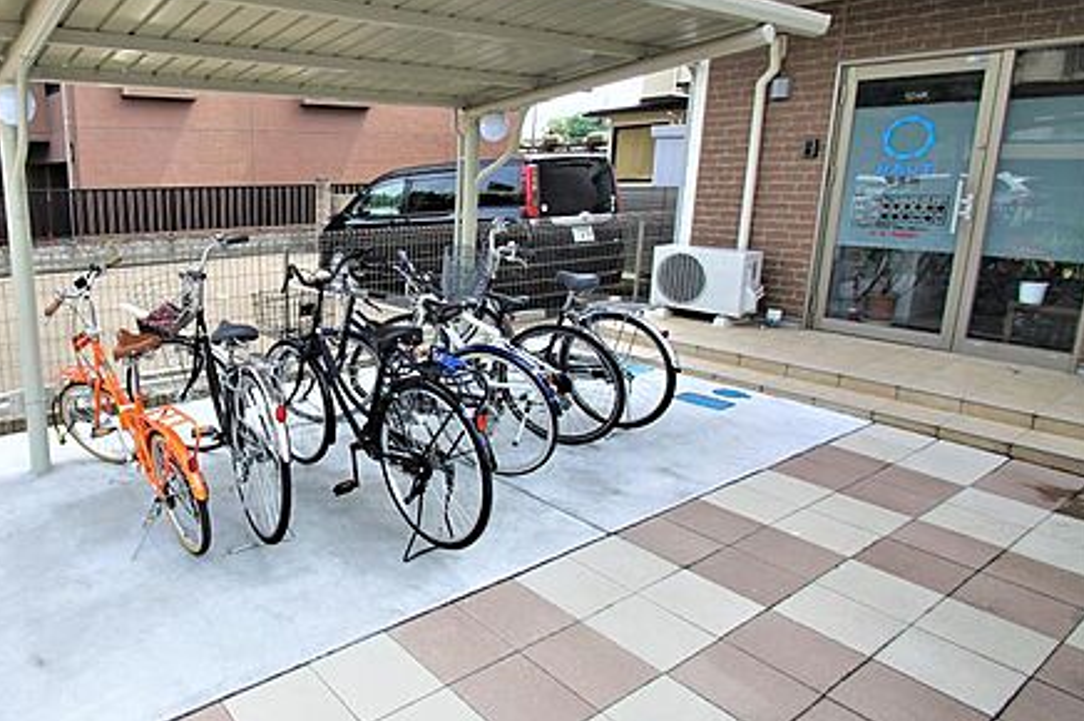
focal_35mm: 22
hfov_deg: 74.1
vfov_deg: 56.8
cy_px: 298
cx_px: 298
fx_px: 662
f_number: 11
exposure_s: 1/60
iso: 100
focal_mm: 10
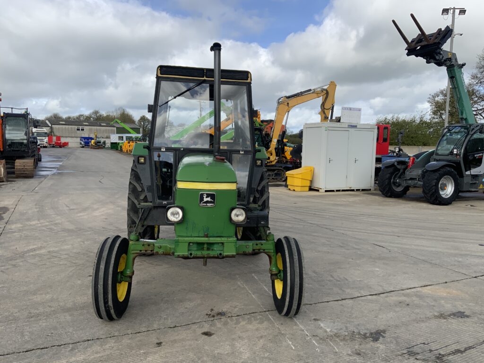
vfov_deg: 48.2
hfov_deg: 61.7
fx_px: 405
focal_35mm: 29
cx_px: 242
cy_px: 182
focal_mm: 3
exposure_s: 1/1490
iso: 16
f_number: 1.8
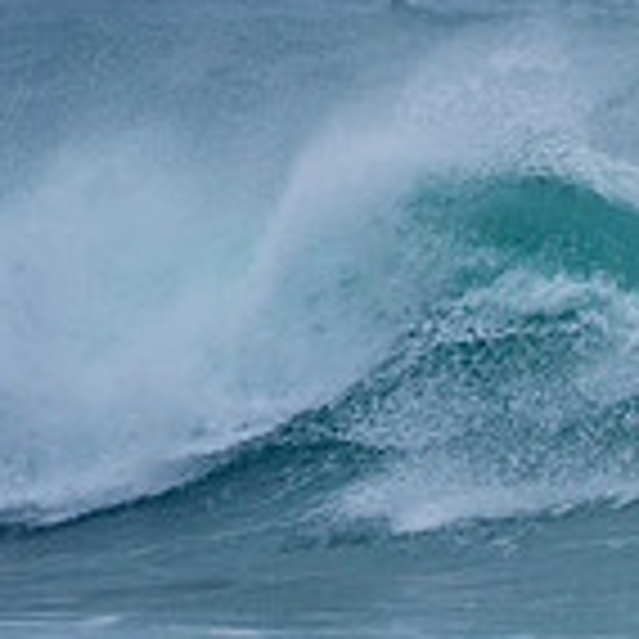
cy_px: 385
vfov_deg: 1.0
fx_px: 36319
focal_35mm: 1739
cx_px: 1228
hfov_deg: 1.0
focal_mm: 500
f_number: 5.6
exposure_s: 1/1000
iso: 180
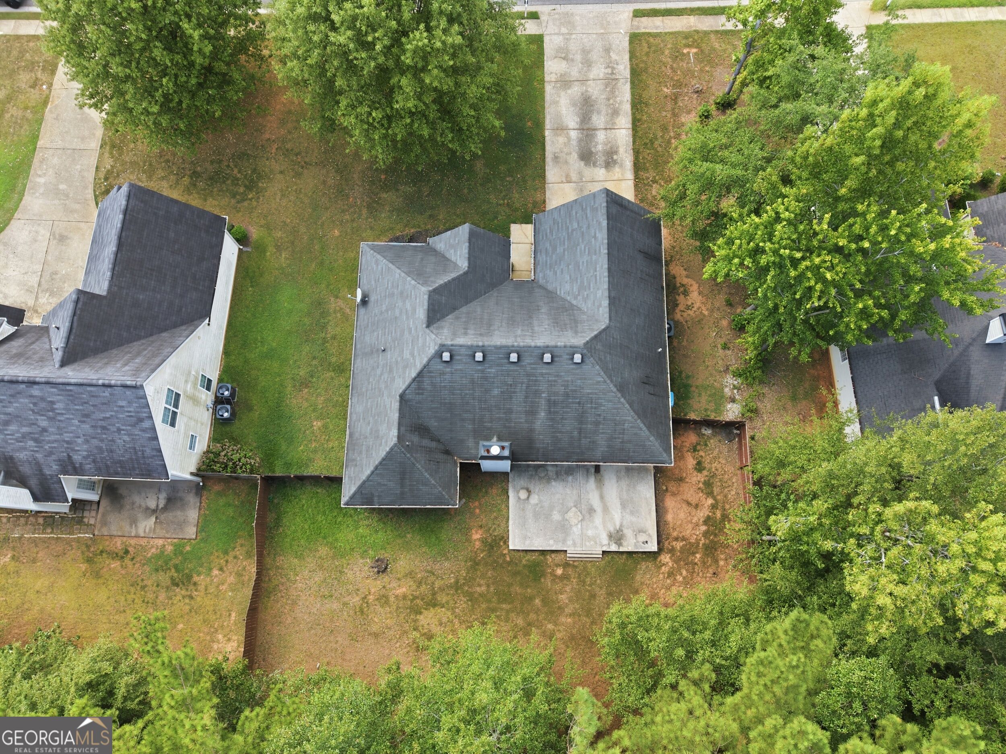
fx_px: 697
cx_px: 503
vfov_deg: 56.8
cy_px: 377
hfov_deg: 71.6
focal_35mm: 24
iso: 130
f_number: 1.8
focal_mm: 8.7
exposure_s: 1/640
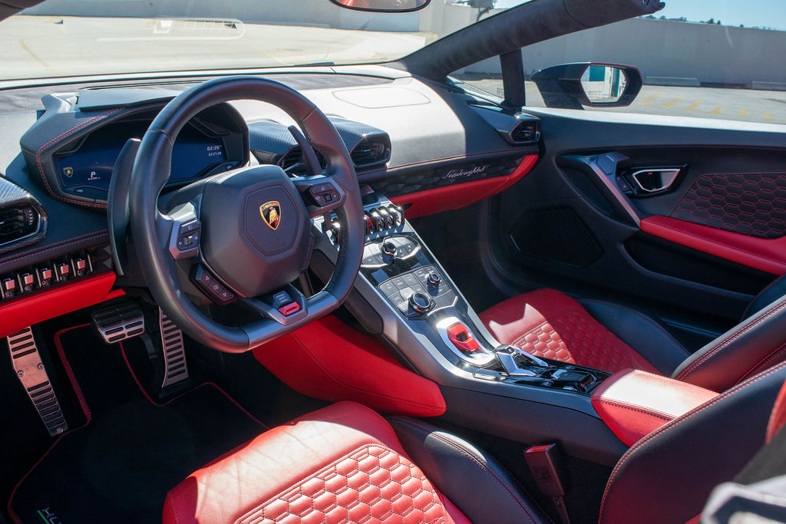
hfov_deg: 57.2
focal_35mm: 33
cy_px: 262
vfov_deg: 40.0
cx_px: 393
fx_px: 721
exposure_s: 1/250
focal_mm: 22
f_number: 8
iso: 250
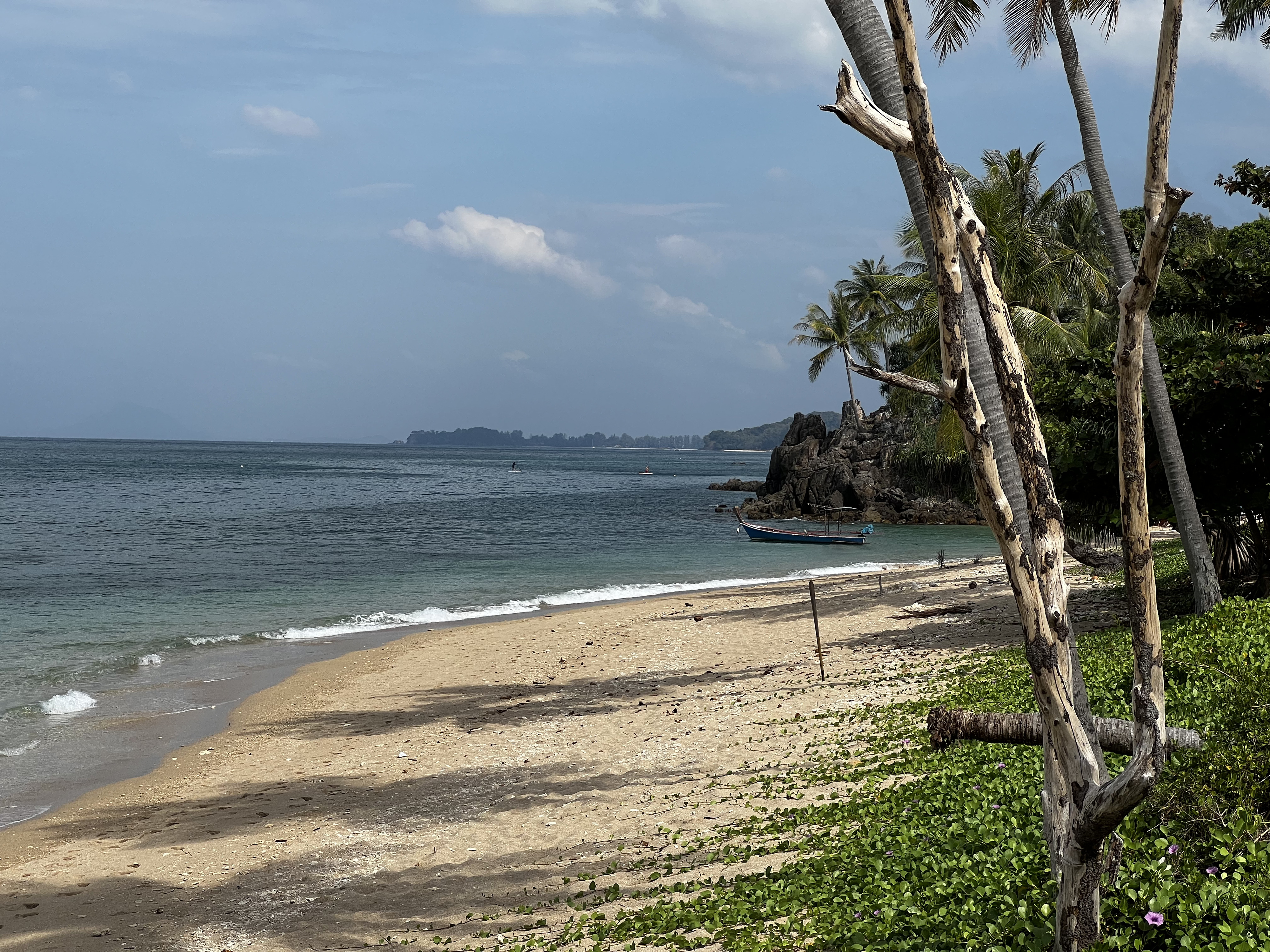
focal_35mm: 77
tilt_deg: -0.4
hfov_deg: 25.3
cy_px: 476
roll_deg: -1.0
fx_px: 2825
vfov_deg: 19.1
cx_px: 635
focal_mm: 9
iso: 32
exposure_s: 1/1292
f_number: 2.8
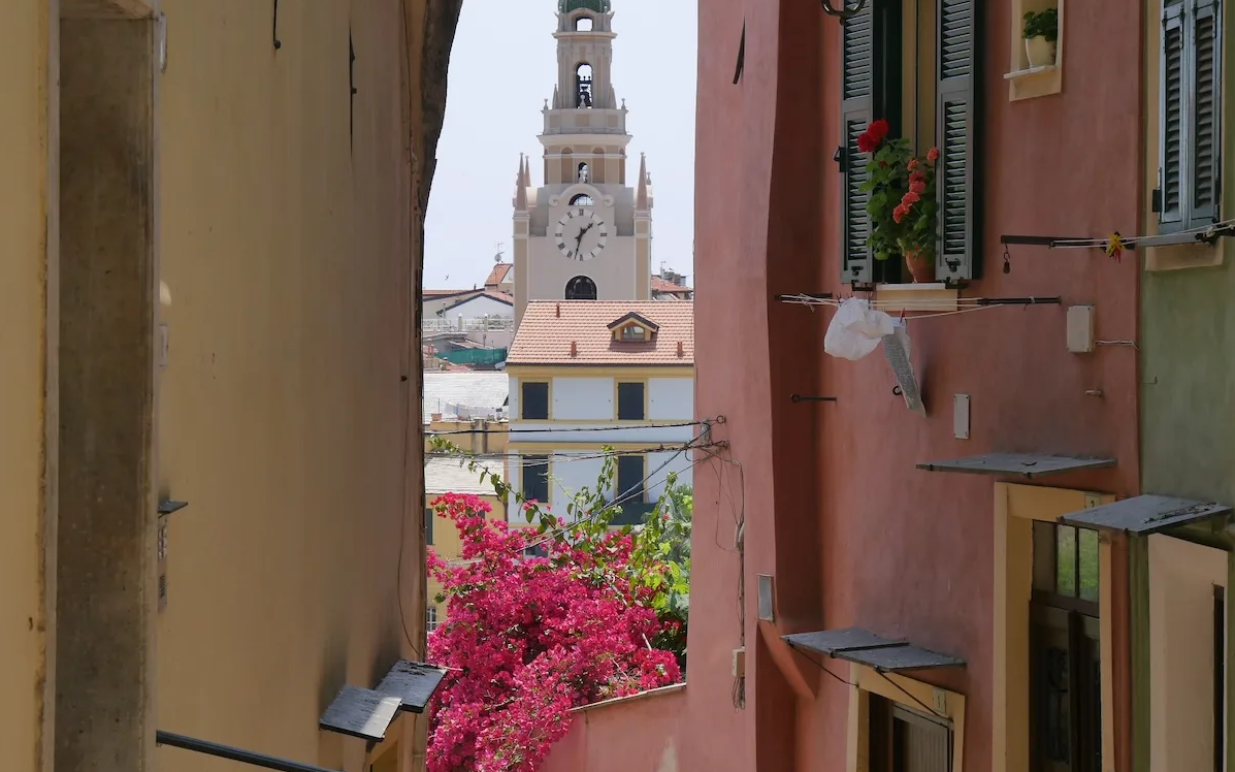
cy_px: 376
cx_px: 617
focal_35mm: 85
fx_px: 2861
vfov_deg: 15.4
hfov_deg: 24.4
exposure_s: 1/400
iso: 200
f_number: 7.1
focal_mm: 40
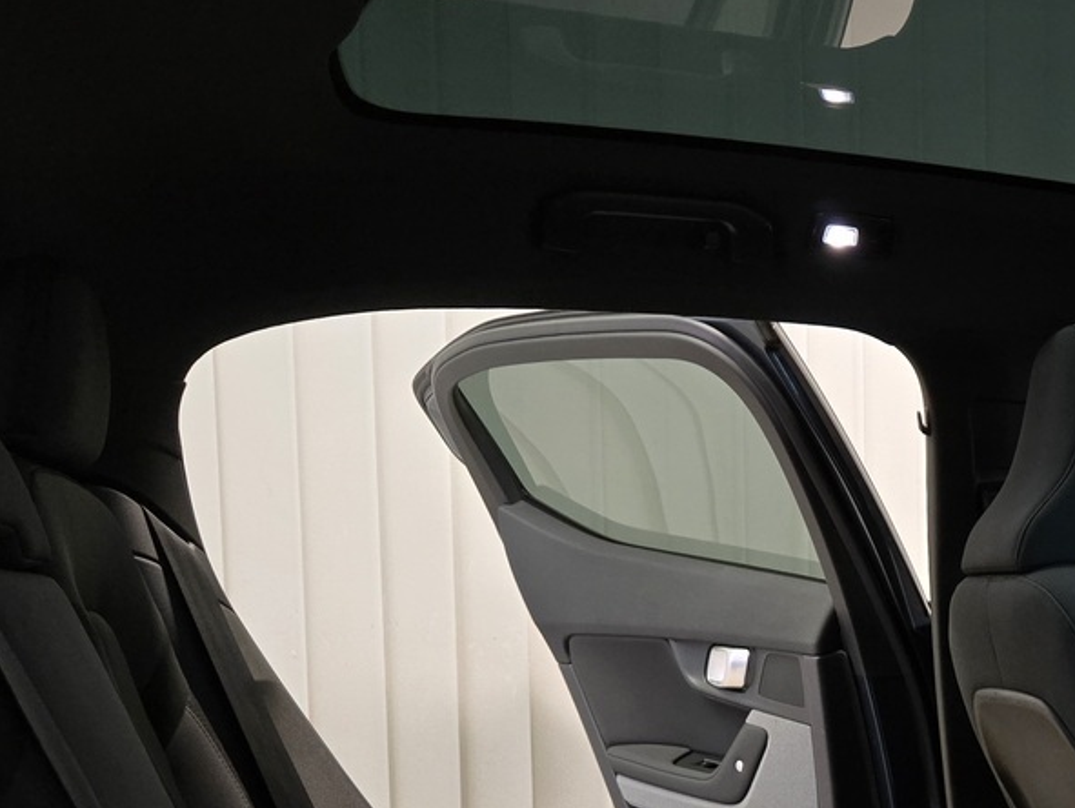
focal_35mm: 56
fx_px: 1740
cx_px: 1128
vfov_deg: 24.8
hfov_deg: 31.2
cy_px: 830
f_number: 1.8
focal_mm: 5.4
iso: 320
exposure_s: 1/100
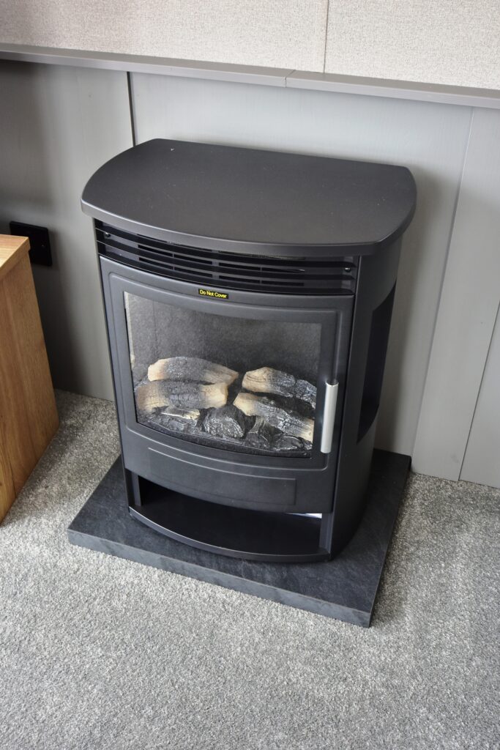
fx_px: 750
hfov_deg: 36.9
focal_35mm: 36
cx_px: 250
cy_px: 375
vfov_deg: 53.1
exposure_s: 1/125
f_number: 5.6
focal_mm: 24
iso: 400
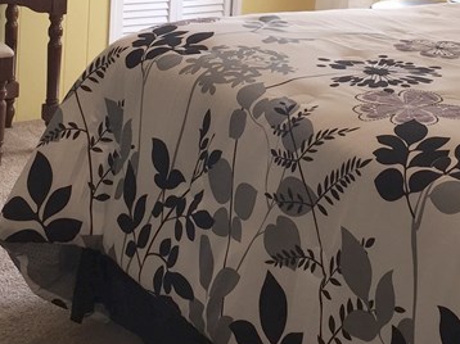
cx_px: 298
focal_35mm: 83
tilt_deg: -8.7
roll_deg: -4.7
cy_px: -13
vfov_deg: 17.3
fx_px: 1102
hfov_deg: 23.5
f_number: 2.2
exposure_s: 1/40
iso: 40
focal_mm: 4.15
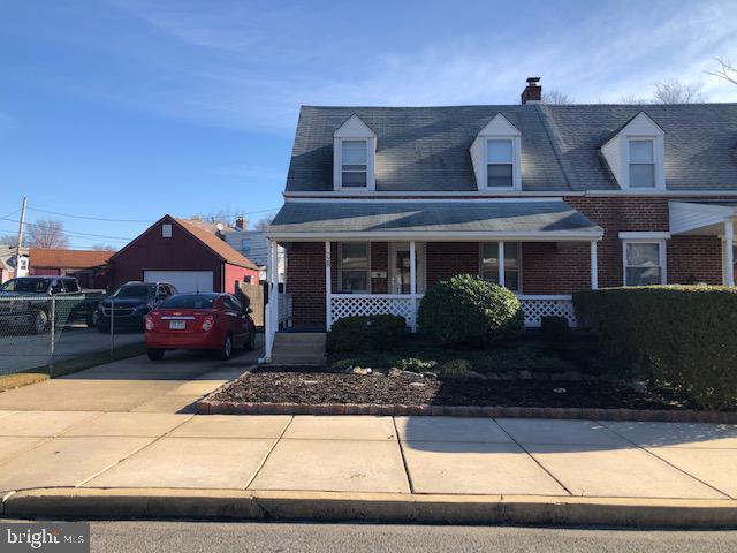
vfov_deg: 49.7
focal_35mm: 28
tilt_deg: +0.9
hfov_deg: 63.4
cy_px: 276
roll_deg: +0.6
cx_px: 368
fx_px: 596
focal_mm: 3.99
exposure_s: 1/1143
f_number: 1.8
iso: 20
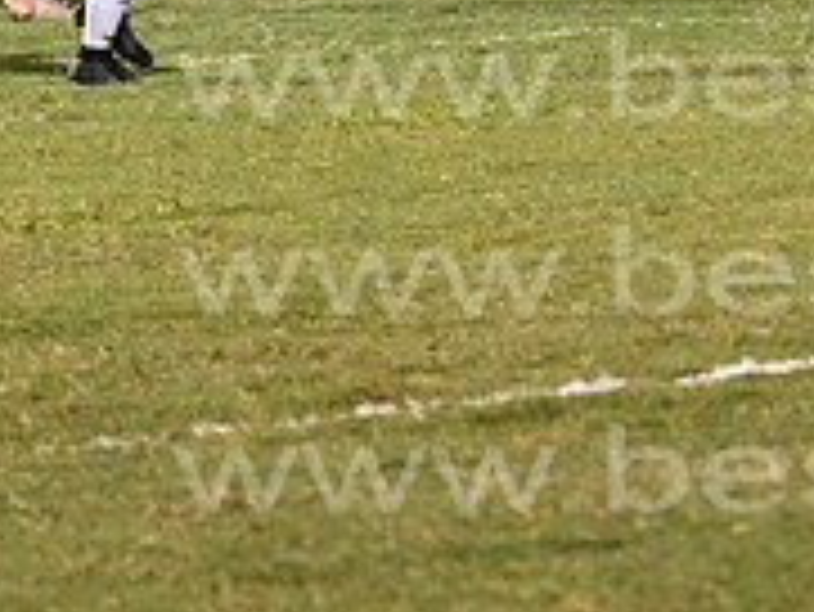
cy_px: -209
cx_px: 1196
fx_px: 11083
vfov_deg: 3.2
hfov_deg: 4.2
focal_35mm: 471
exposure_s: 1/640
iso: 8000
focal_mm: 102
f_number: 3.2
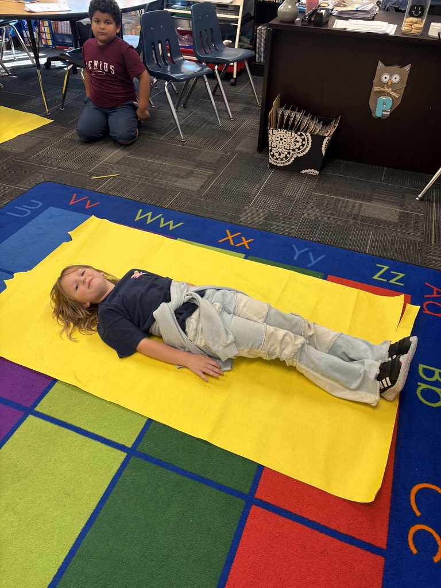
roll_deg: +0.0
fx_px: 442
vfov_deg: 67.3
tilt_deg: -39.0
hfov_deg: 53.1
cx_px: 220
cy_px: 294
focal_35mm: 26
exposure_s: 1/60
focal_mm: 5.96
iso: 100
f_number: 1.6
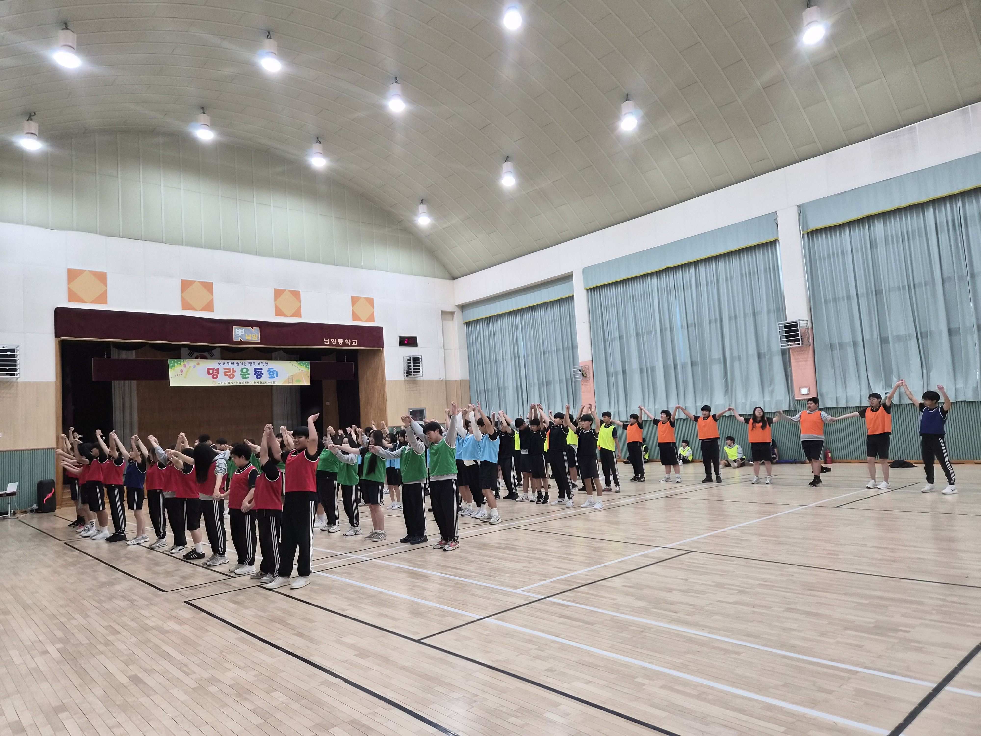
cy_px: 368
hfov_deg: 73.9
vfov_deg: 58.9
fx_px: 652
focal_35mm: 23
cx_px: 490
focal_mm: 5.4
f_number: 1.8
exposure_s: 1/120
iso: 125
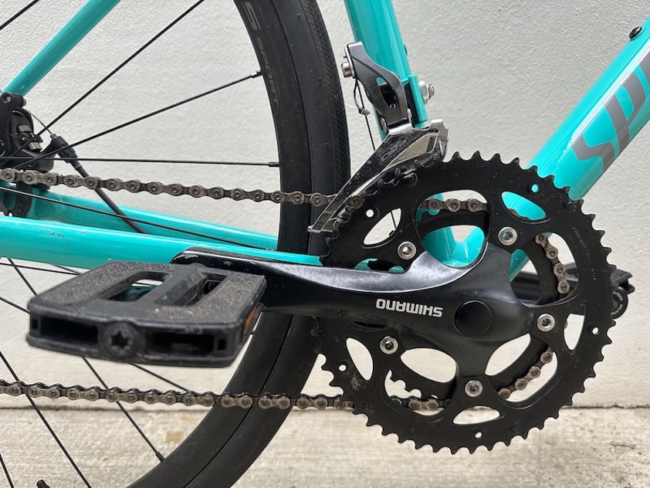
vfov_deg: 56.8
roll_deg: -0.4
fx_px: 451
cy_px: 244
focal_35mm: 24
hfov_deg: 71.6
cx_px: 325
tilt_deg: -11.1
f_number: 1.78
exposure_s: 1/82
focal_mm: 6.86
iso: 250
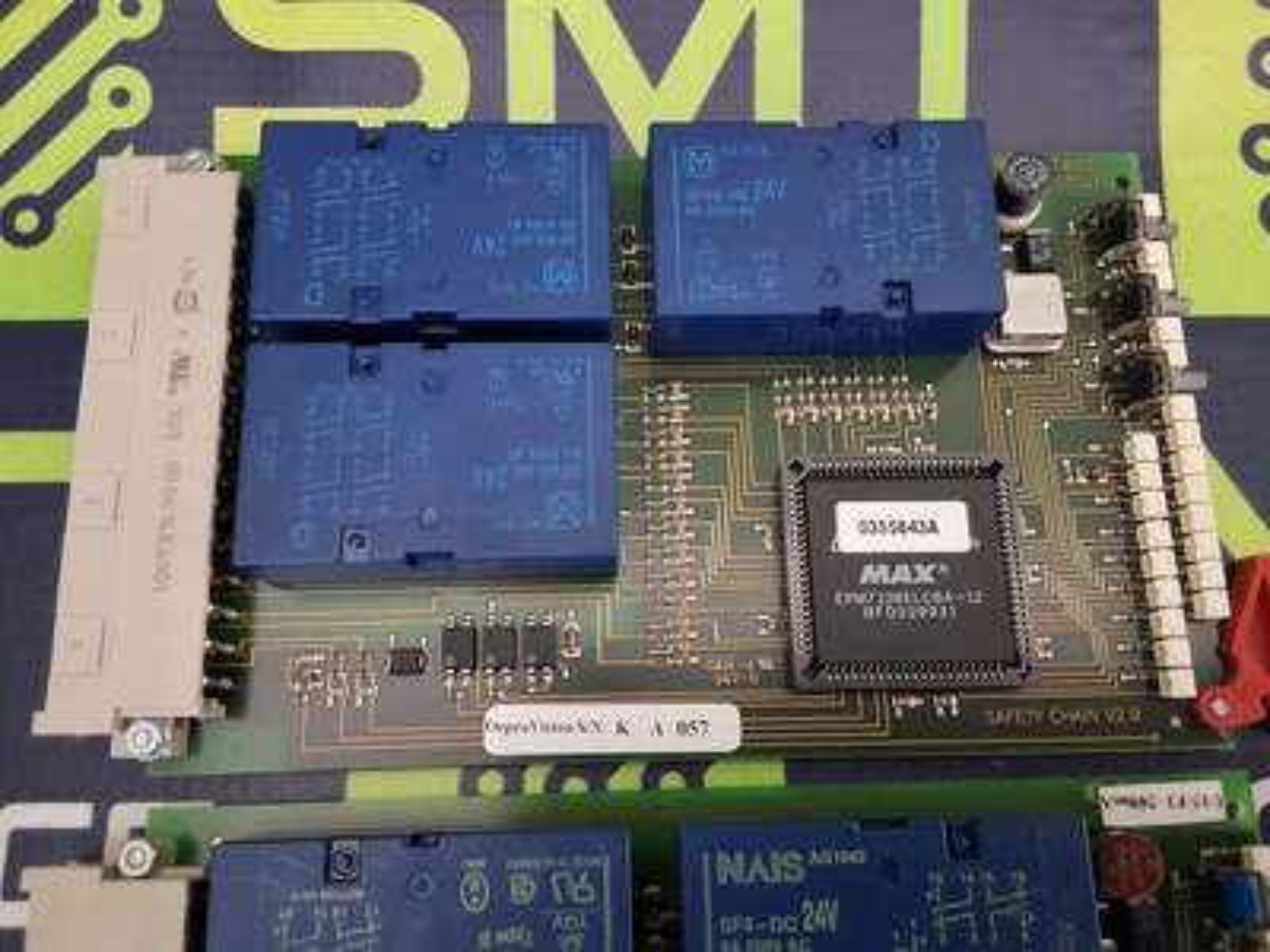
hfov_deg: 63.4
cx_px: 635
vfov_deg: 49.7
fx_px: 1027
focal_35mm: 28
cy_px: 476
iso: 400
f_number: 1.9
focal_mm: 2.91
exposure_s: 1/20
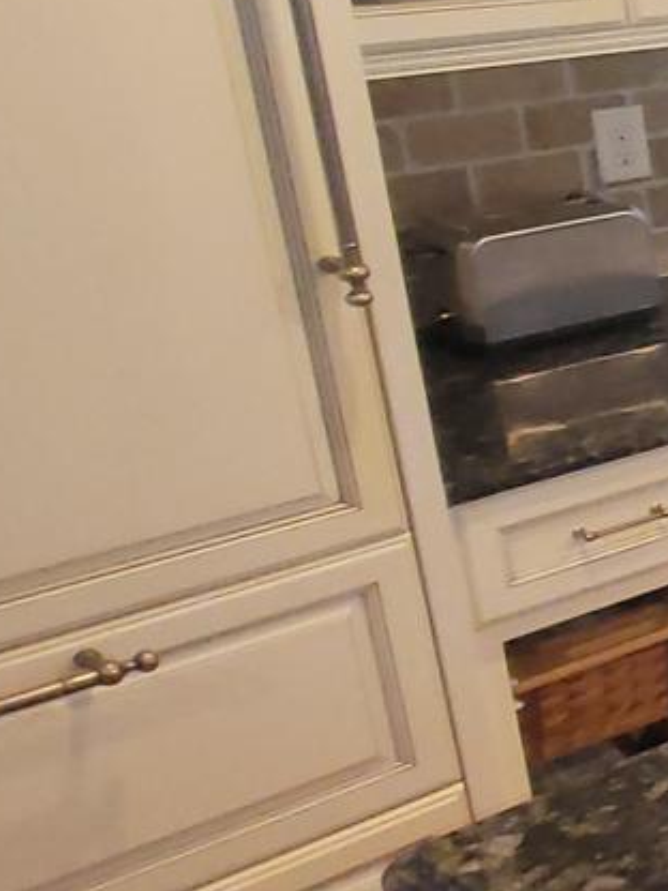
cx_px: 1923
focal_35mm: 64
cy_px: 276
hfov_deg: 12.1
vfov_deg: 30.0
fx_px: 1647
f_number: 2.2
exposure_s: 1/40
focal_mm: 2.2
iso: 320
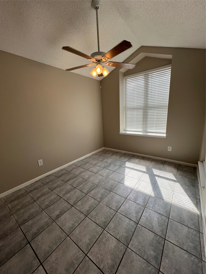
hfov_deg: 89.9
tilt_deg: -14.6
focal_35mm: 13
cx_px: 103
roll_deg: +2.8
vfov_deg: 106.2
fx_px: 103
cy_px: 137
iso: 32
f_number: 1.8
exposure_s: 1/280
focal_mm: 1.57
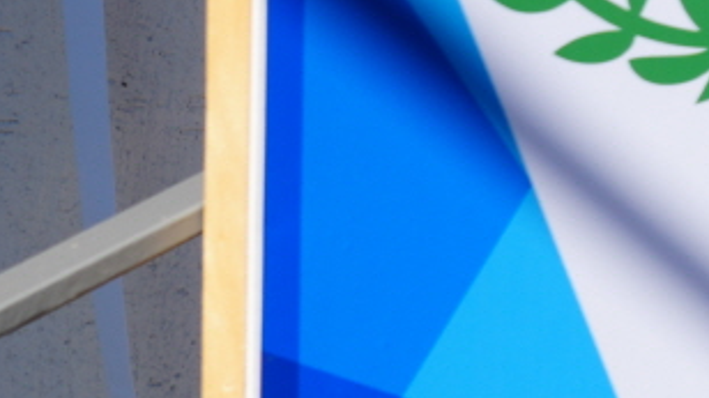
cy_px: -39
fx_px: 3796
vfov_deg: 6.0
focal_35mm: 202
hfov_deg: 9.2
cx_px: 1911
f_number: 6.3
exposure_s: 1/200
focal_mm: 33
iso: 100
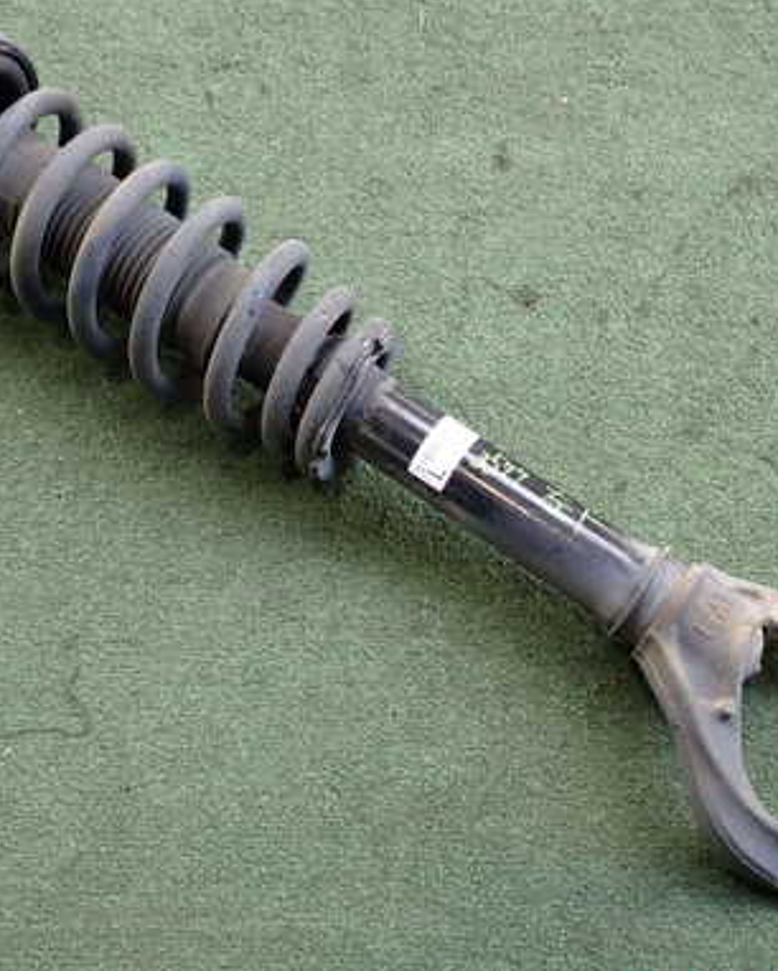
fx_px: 1323
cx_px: 435
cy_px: 463
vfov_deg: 40.3
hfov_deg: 32.7
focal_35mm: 46
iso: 200
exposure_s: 1/100
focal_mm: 5.4
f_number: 2.3
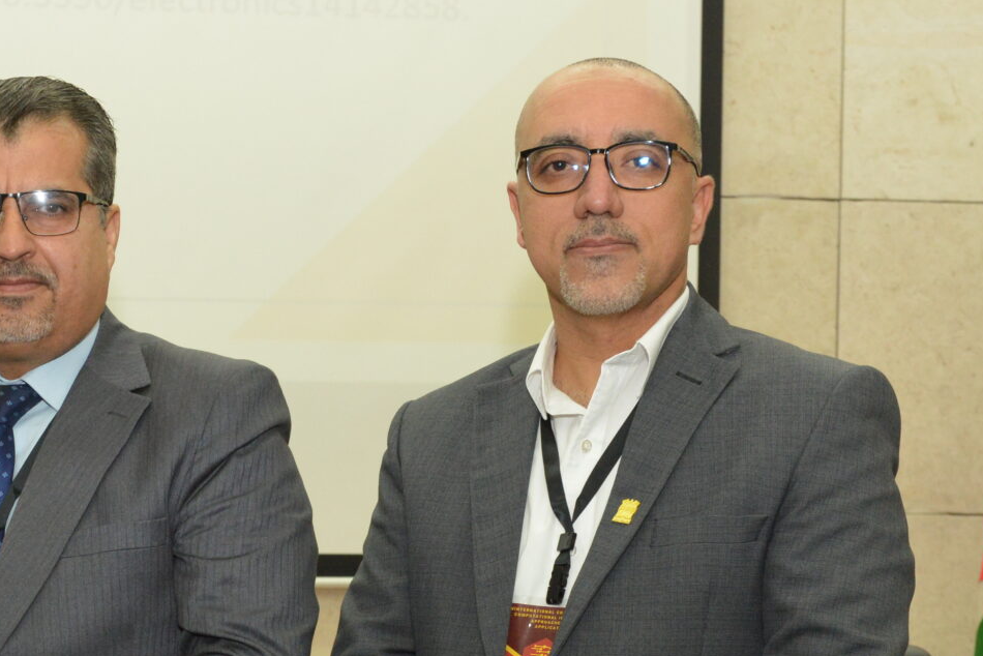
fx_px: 2649
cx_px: 212
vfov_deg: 14.0
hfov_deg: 20.8
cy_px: 610
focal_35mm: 97
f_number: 6.3
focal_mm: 36
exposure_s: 1/125
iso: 2500
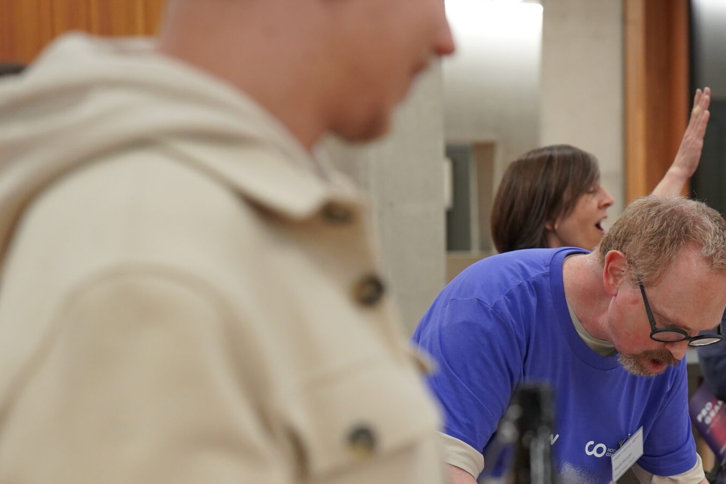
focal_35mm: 133
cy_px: 419
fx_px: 2682
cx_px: 637
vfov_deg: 10.3
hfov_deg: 15.3
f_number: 4
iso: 2500
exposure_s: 1/160
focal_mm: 70
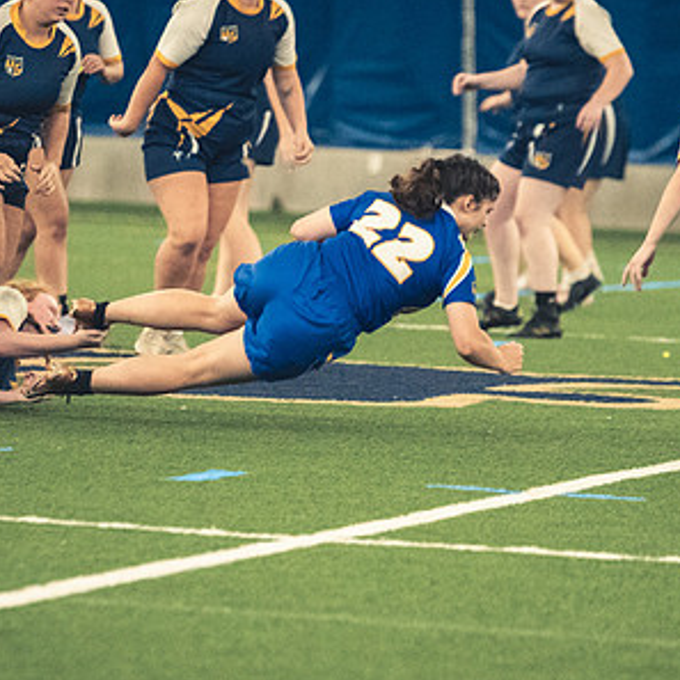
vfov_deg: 3.7
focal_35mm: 473
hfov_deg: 3.7
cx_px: 334
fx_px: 10512
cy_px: 359
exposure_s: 1/500
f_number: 2.8
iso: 12800
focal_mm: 190
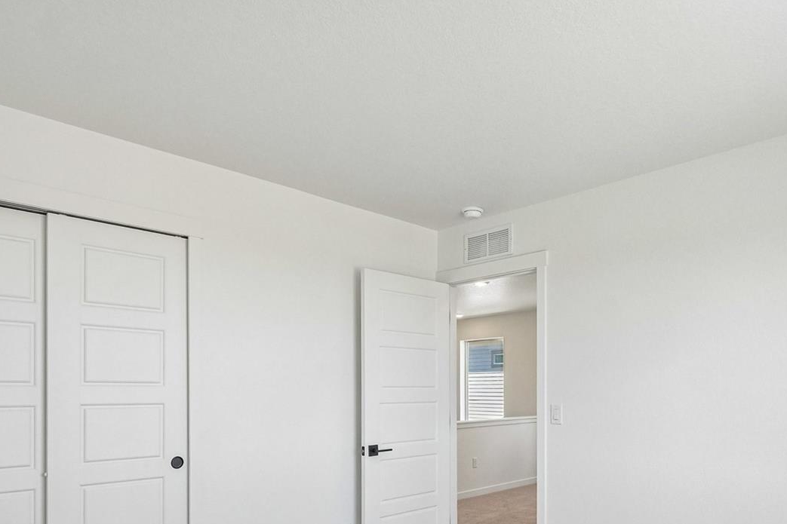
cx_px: 416
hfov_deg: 76.0
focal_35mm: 23
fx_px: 503
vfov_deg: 53.2
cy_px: 376
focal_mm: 10
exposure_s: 1/60
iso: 800
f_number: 8
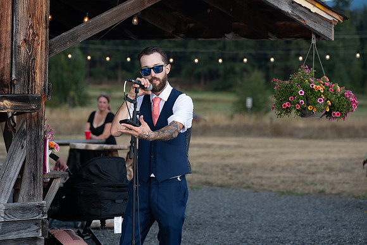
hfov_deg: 15.6
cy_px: 122
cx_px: 184
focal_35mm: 131
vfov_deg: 10.5
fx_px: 1336
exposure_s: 1/200
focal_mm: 131
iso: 320
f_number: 5.6
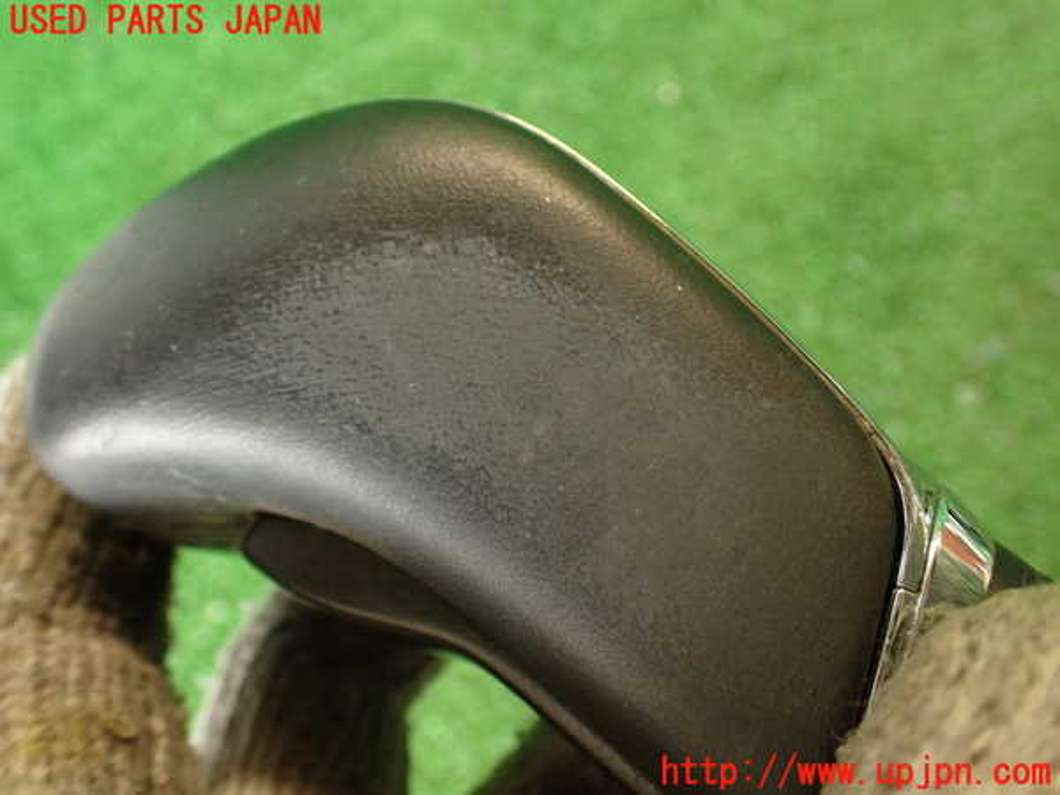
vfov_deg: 46.8
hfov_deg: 60.0
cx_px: 530
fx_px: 919
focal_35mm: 30
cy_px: 398
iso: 250
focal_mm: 5.4
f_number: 2.3
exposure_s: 1/30
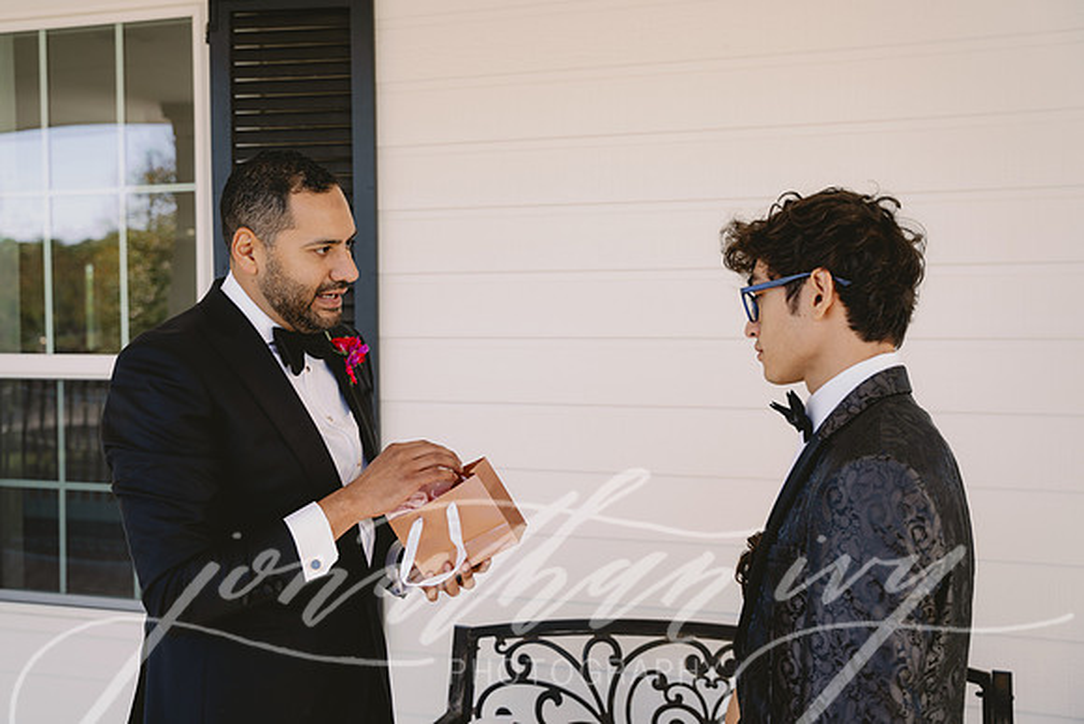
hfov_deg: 47.2
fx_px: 1241
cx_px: 517
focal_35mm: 41
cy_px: 346
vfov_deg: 32.5
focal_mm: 39.4
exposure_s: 1/200
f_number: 3.5
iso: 250
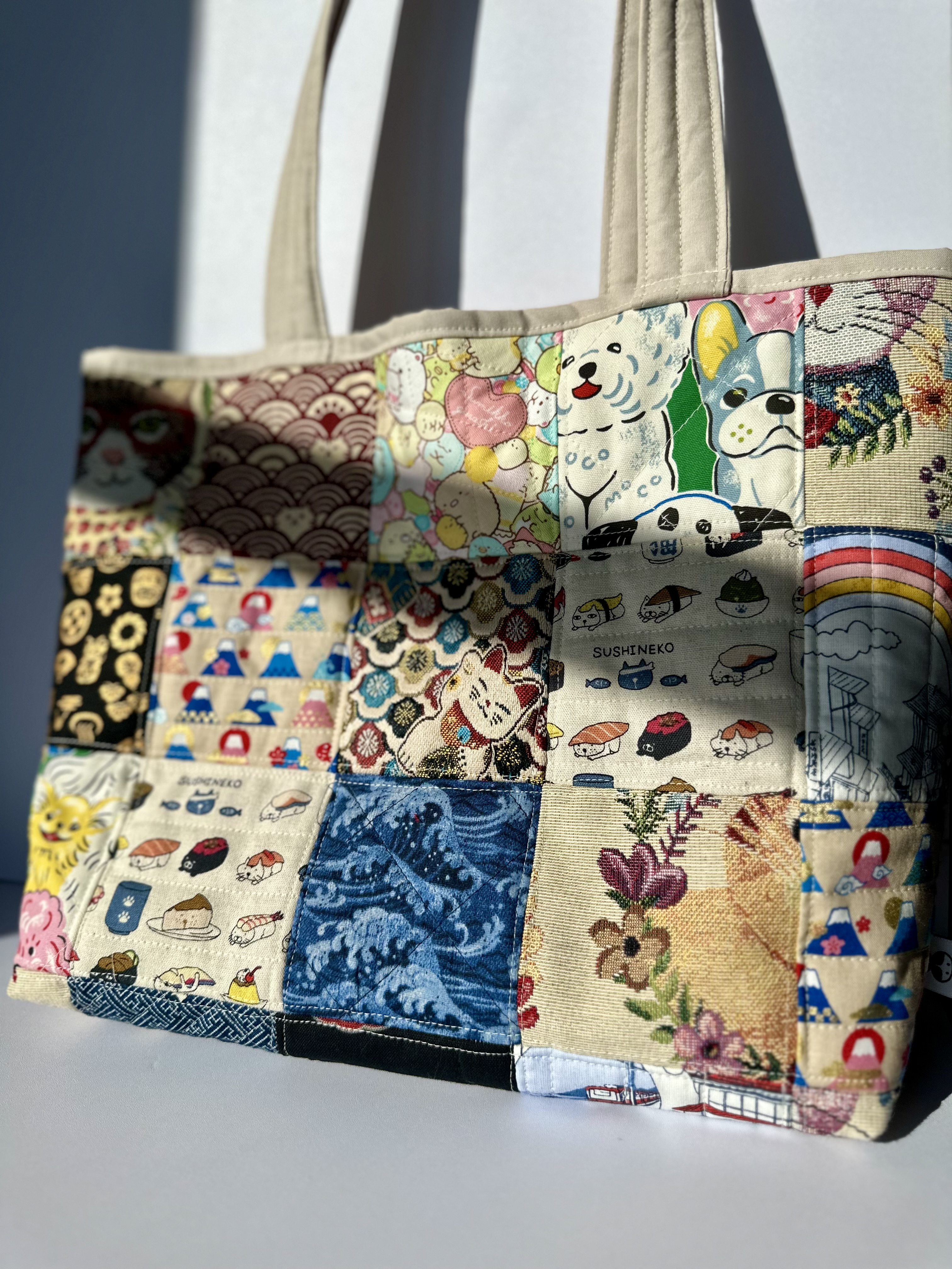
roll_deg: +1.4
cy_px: 634
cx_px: 476
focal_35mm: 24
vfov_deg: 71.6
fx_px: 880
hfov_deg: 56.8
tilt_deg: -7.0
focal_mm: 6.86
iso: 80
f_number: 1.78
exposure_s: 1/9709
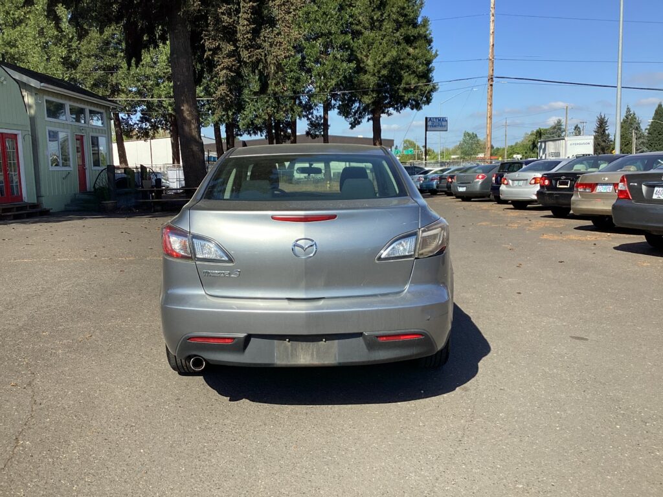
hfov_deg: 58.4
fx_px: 594
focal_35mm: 31
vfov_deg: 45.4
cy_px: 248
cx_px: 332
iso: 25
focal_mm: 3.3
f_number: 2.4
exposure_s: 1/947
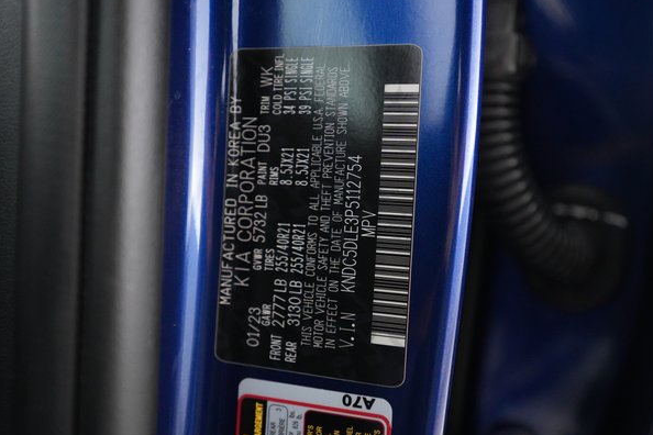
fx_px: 508
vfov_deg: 46.4
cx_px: 314
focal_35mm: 28
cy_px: 210
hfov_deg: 65.5
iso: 10000
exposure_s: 1/100
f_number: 2.8
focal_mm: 26
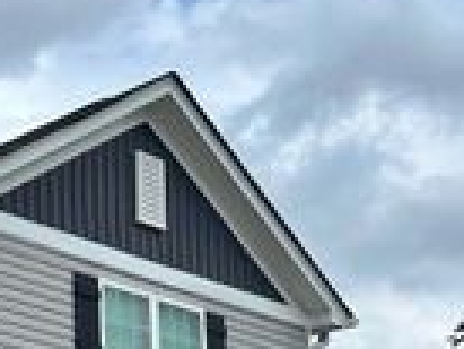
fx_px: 1275
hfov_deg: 17.6
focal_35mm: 95
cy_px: 530
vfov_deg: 14.5
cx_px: -312
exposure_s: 1/5319
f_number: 1.5
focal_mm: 5.7
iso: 50
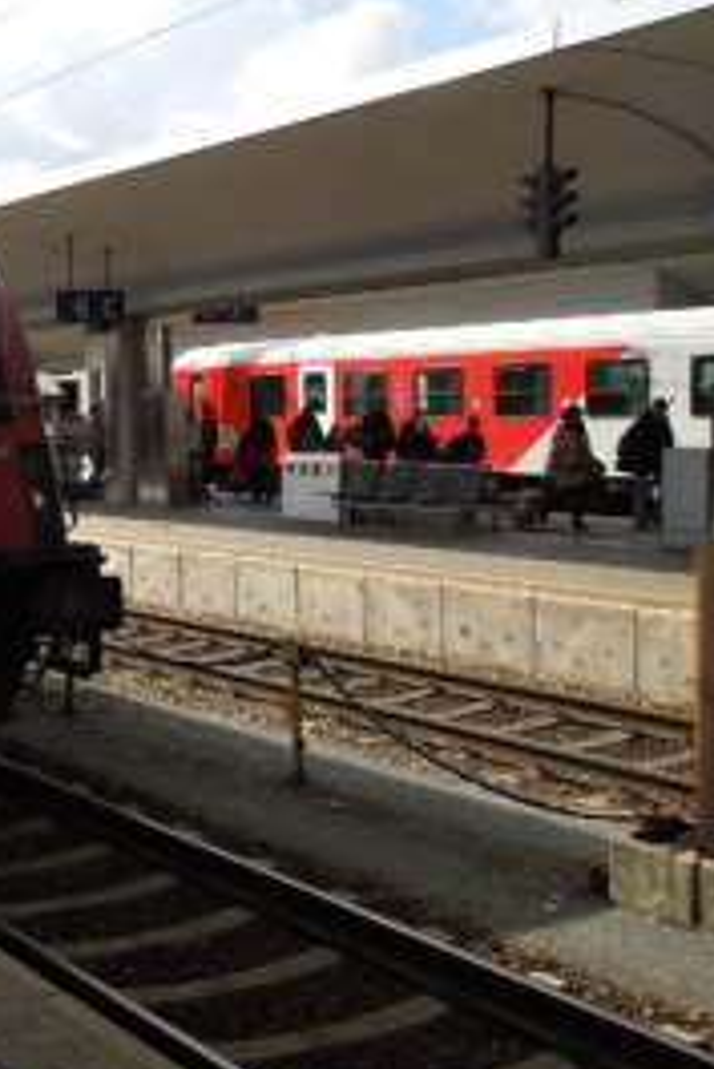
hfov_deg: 24.5
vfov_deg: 40.2
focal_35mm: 49
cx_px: -177
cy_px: 462
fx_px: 1456
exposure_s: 1/800
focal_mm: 4.5
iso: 100
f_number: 3.3
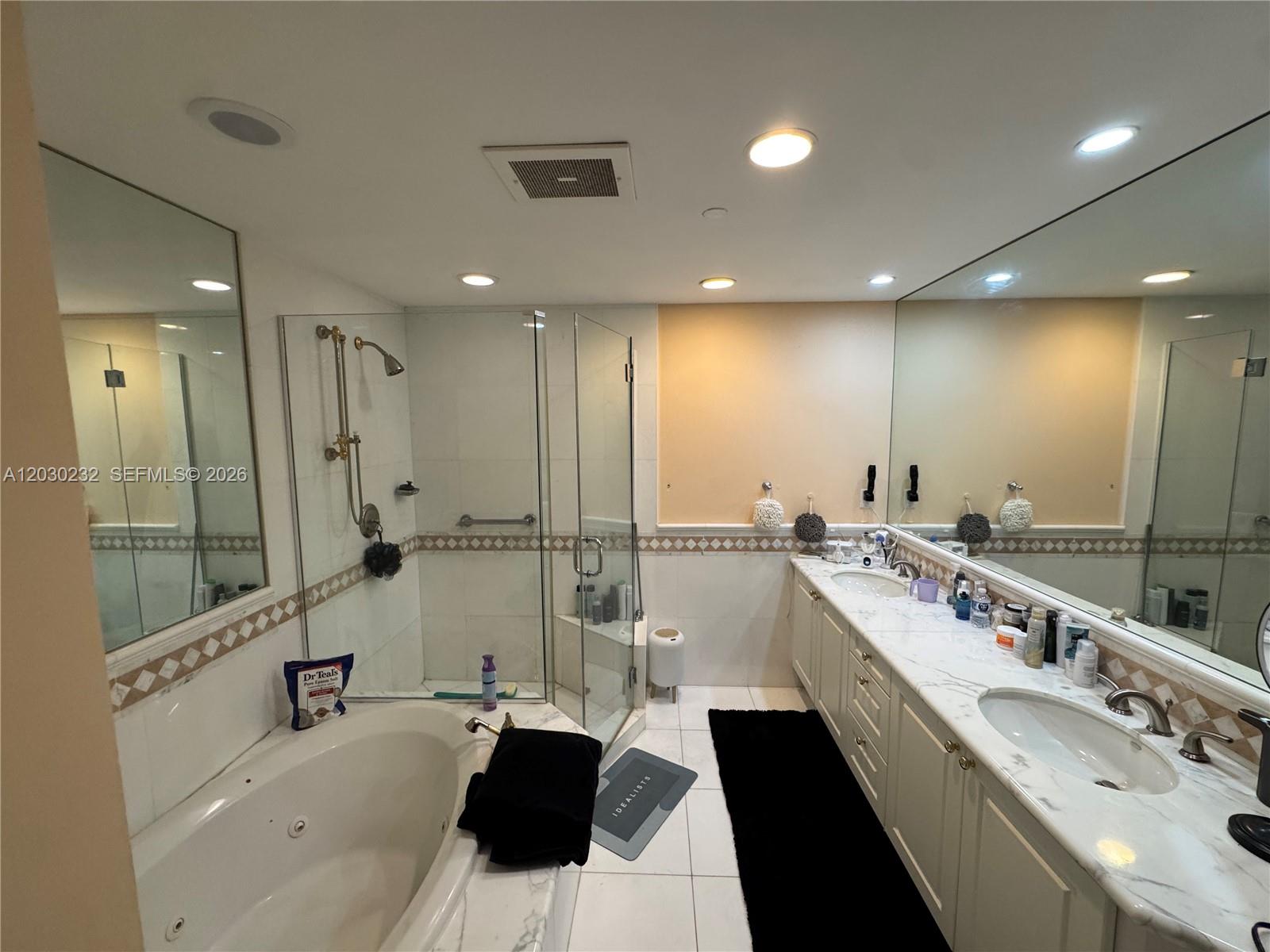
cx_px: 635
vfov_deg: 85.7
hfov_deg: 102.1
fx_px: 514
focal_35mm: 14
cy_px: 476
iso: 250
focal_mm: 2.22
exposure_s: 1/120
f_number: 2.2
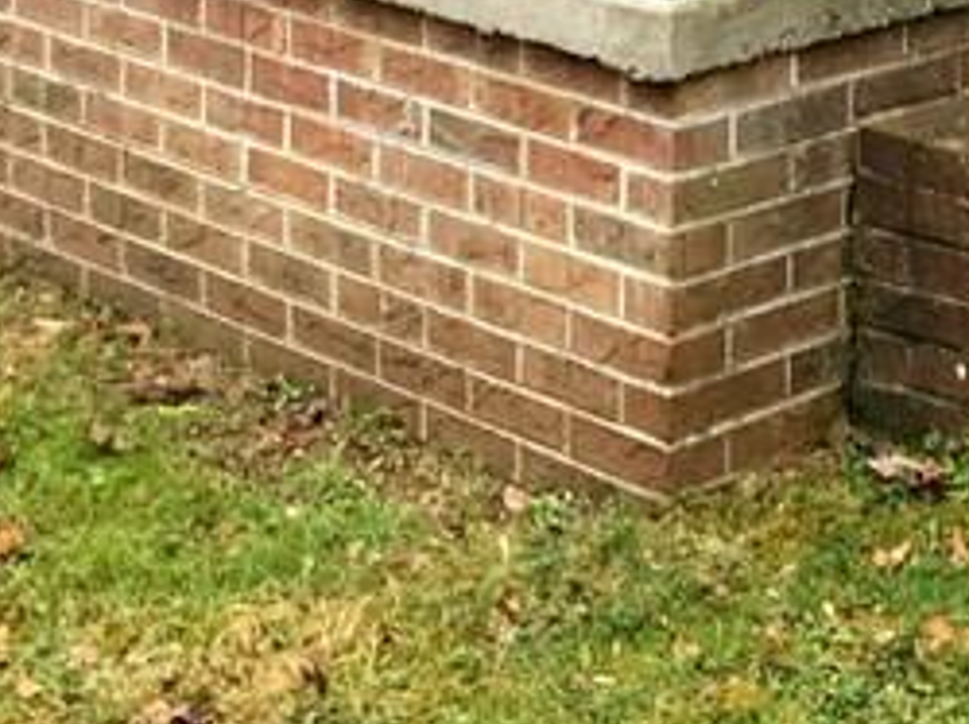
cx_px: 1213
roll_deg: -1.6
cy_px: -736
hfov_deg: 15.8
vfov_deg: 11.2
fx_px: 3328
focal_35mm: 119
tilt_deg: +0.9
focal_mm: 4.15
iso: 25
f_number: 2.2
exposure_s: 1/120
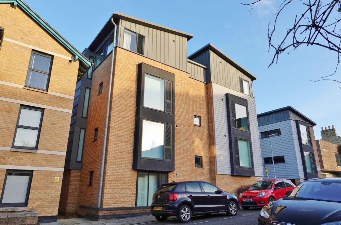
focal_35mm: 24
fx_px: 227
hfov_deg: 73.9
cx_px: 170
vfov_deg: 52.9
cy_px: 112
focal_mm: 8.8
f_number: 5.6
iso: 125
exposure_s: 1/125
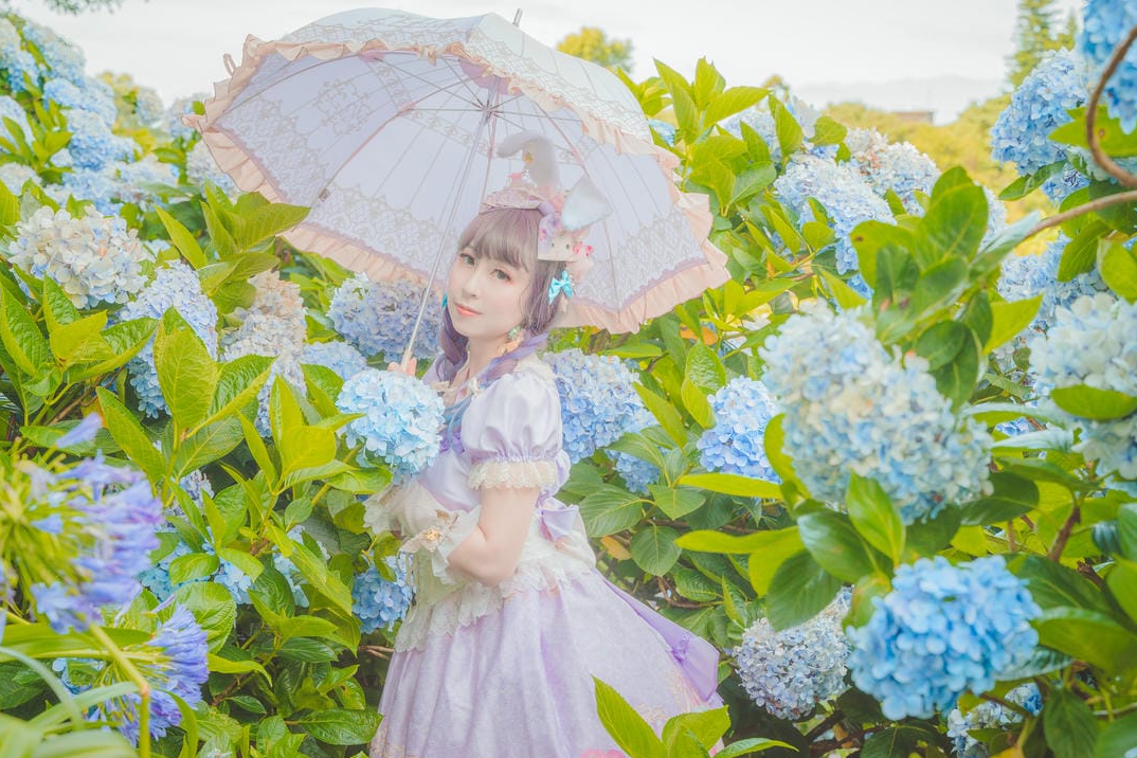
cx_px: 614
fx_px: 1800
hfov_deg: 35.0
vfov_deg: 23.8
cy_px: 339
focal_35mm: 57
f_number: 5.6
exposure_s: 1/200
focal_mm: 51
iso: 320
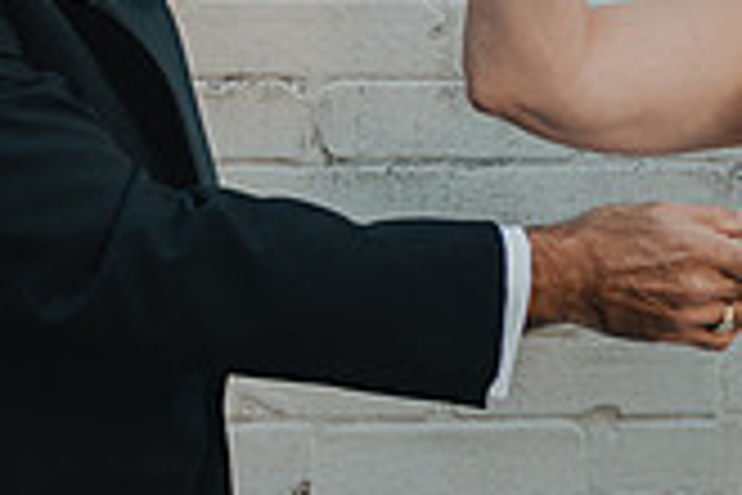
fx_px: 5503
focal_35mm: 267
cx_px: 499
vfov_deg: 5.1
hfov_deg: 7.7
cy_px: -68
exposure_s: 1/320
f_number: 4
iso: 250
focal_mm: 75
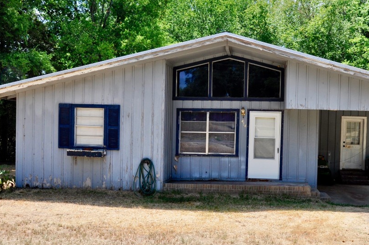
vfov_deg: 28.5
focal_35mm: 47
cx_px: 220
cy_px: 145
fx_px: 481
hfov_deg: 41.8
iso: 200
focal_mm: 22
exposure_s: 1/125
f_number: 11
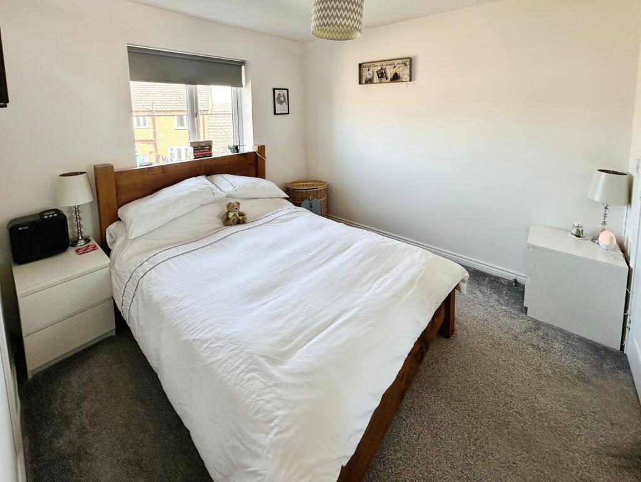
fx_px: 259
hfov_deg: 102.0
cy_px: 241
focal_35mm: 14
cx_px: 320
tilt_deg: -14.3
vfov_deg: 85.7
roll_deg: +0.6
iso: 100
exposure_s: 1/99
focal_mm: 2.22
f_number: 2.2
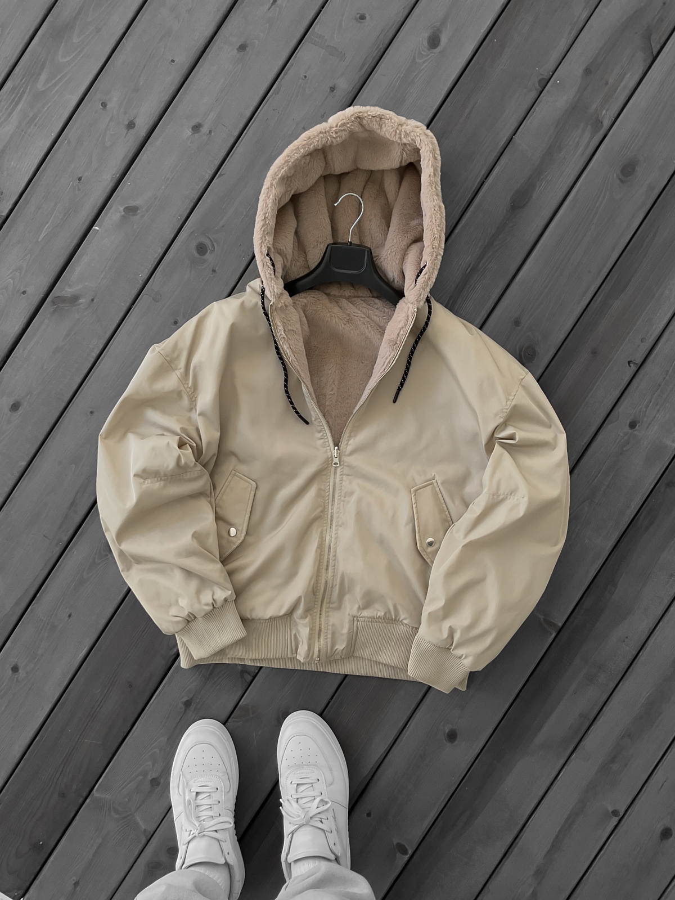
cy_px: 450
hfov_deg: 48.2
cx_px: 338
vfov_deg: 61.7
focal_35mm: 29
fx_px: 754
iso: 16
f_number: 1.8
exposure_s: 1/120
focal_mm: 3
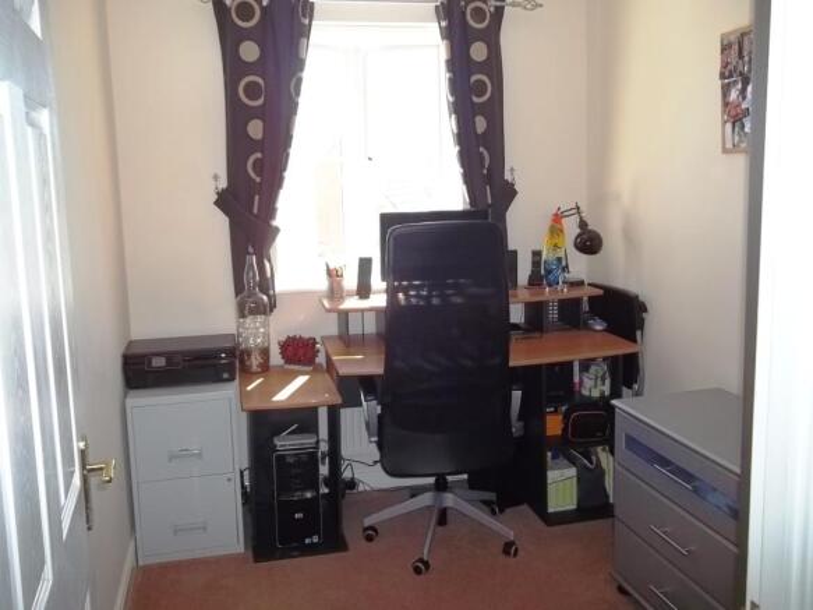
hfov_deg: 56.8
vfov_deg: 44.1
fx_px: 751
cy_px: 305
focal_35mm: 32
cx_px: 406
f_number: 2.9
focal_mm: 5.7
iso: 100
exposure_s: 1/100
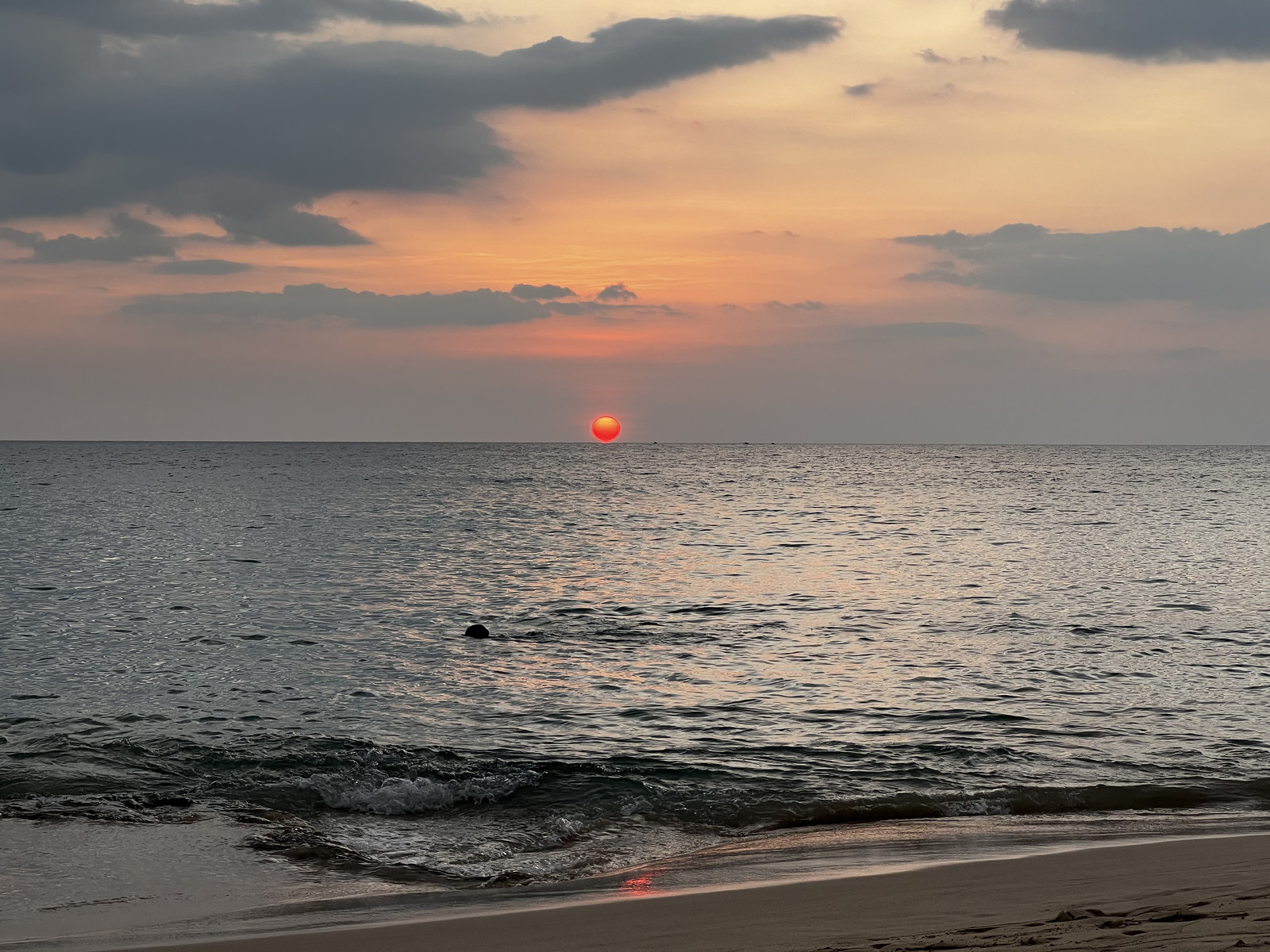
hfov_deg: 25.3
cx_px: 635
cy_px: 476
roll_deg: -0.1
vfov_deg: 19.1
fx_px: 2825
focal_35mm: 77
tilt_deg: -0.2
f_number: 2.8
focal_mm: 9
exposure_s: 1/122
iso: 50
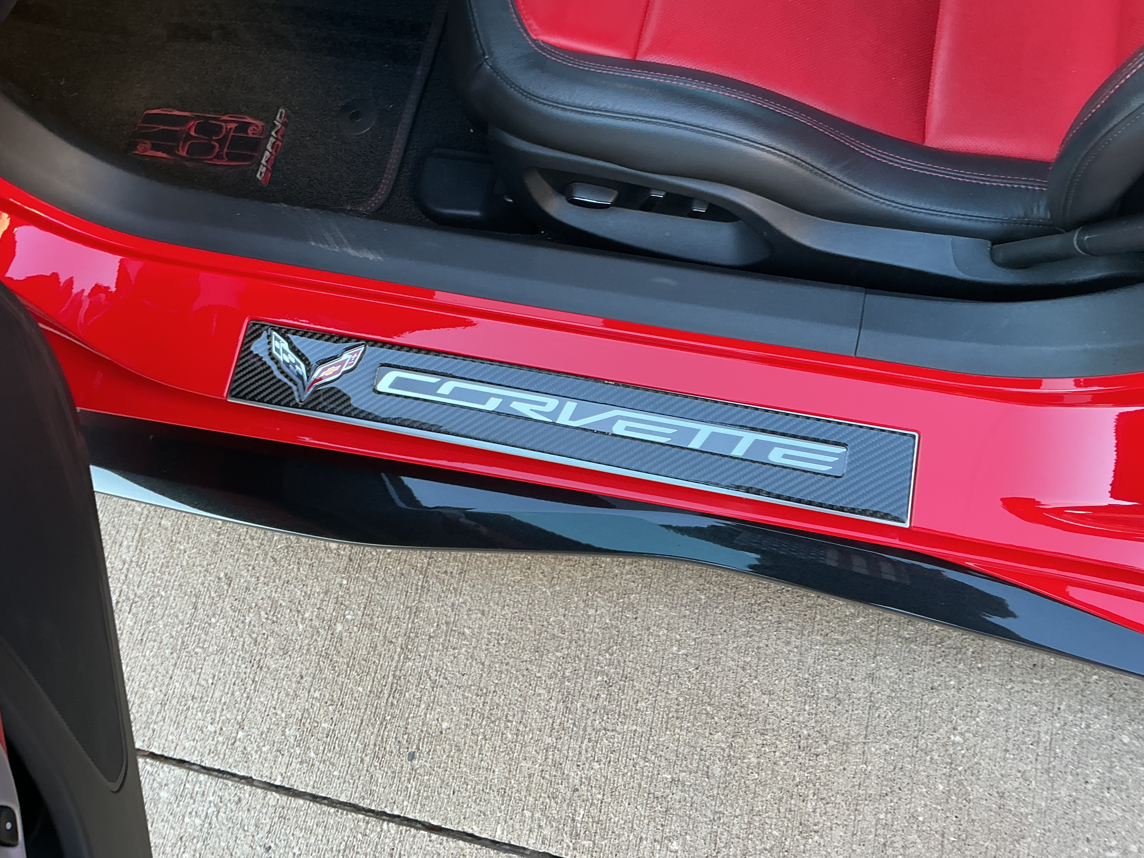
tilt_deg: -71.7
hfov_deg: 61.7
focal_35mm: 29
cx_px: 572
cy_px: 429
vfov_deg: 48.2
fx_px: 958
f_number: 1.8
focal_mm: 3
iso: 40
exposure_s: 1/60
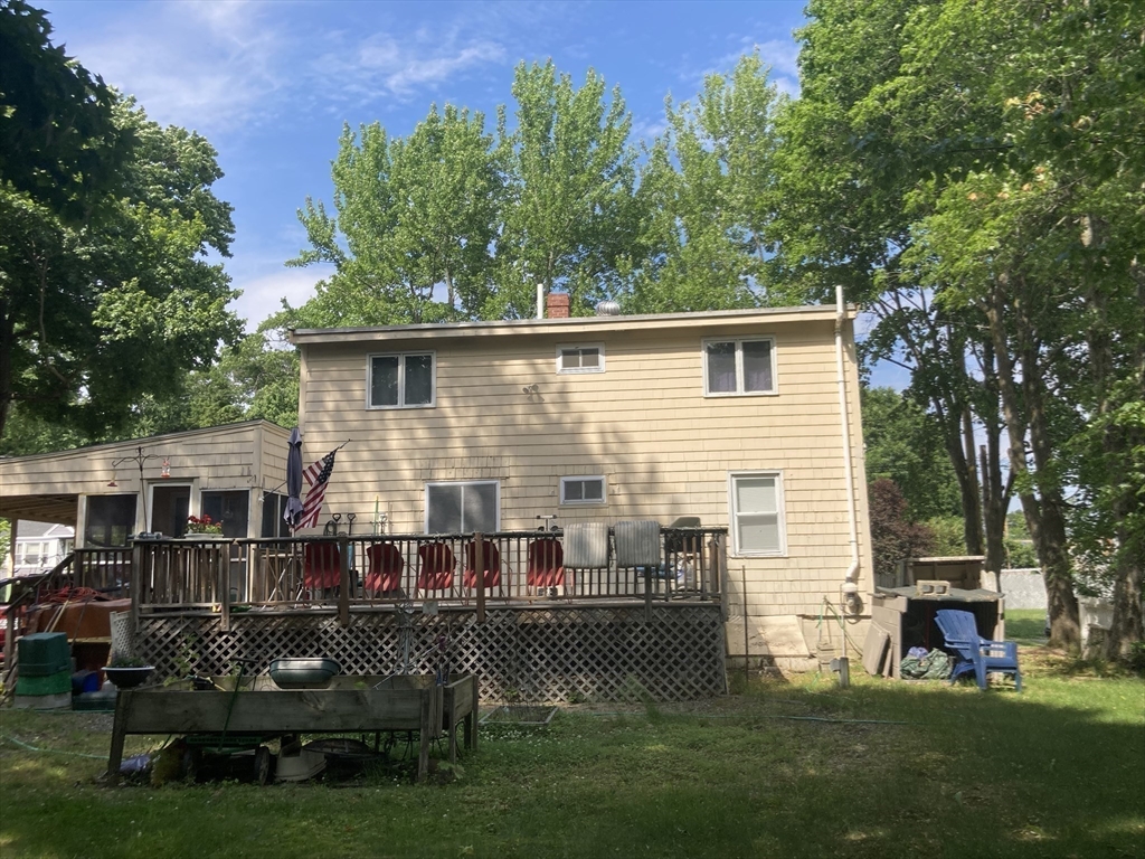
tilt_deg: +10.1
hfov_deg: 63.4
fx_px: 926
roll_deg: +0.8
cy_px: 430
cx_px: 572
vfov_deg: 49.7
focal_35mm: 28
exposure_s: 1/1333
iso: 20
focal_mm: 3.99
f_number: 1.8
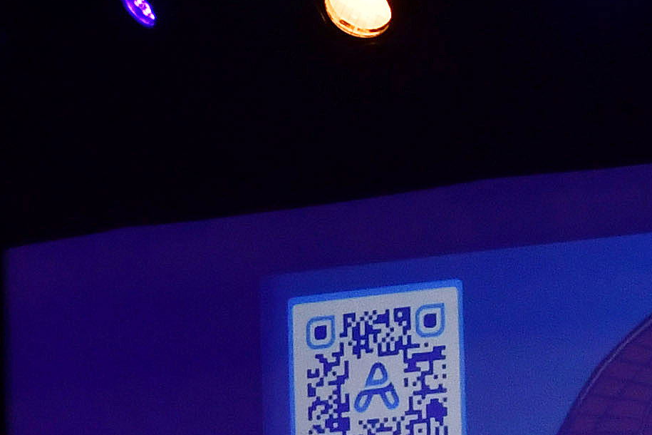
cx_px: 1123
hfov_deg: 12.9
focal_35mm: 146
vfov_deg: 8.3
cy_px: 1182
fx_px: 2644
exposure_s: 1/100
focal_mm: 16
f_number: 5.6
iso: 800
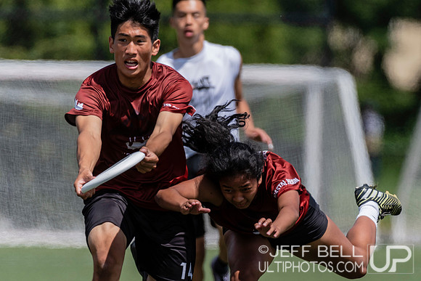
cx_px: 280
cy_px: 187
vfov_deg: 1.7
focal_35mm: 800
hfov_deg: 2.6
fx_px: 9353
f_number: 4
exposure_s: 1/2000
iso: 200
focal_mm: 400
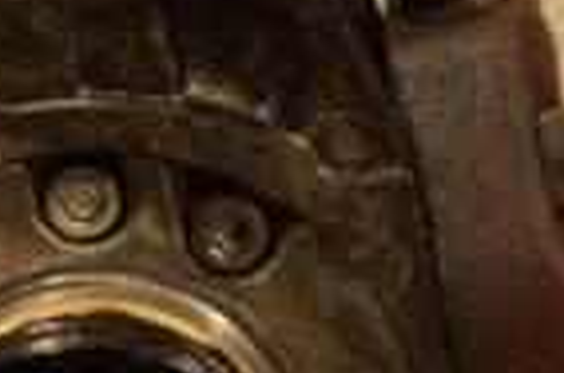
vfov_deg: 3.5
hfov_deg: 5.2
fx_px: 6159
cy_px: 349
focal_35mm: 394
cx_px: 175
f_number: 5.3
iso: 800
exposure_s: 1/160
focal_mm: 62
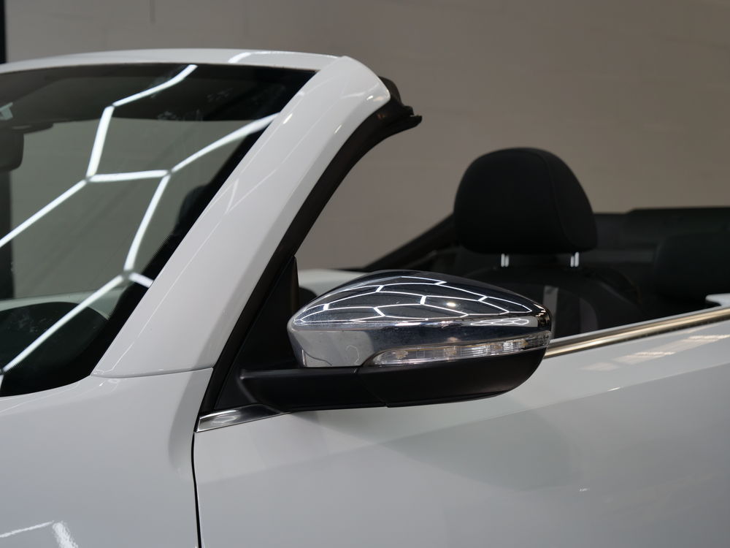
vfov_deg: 20.4
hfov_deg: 27.0
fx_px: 1518
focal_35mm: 72
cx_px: 365
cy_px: 274
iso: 200
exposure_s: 1/80
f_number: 3.9
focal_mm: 36
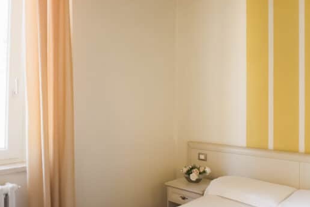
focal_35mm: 29
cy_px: 120
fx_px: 250
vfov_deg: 44.8
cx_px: 231
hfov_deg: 60.3
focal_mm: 2.22
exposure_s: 1/50
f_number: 2.2
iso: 200
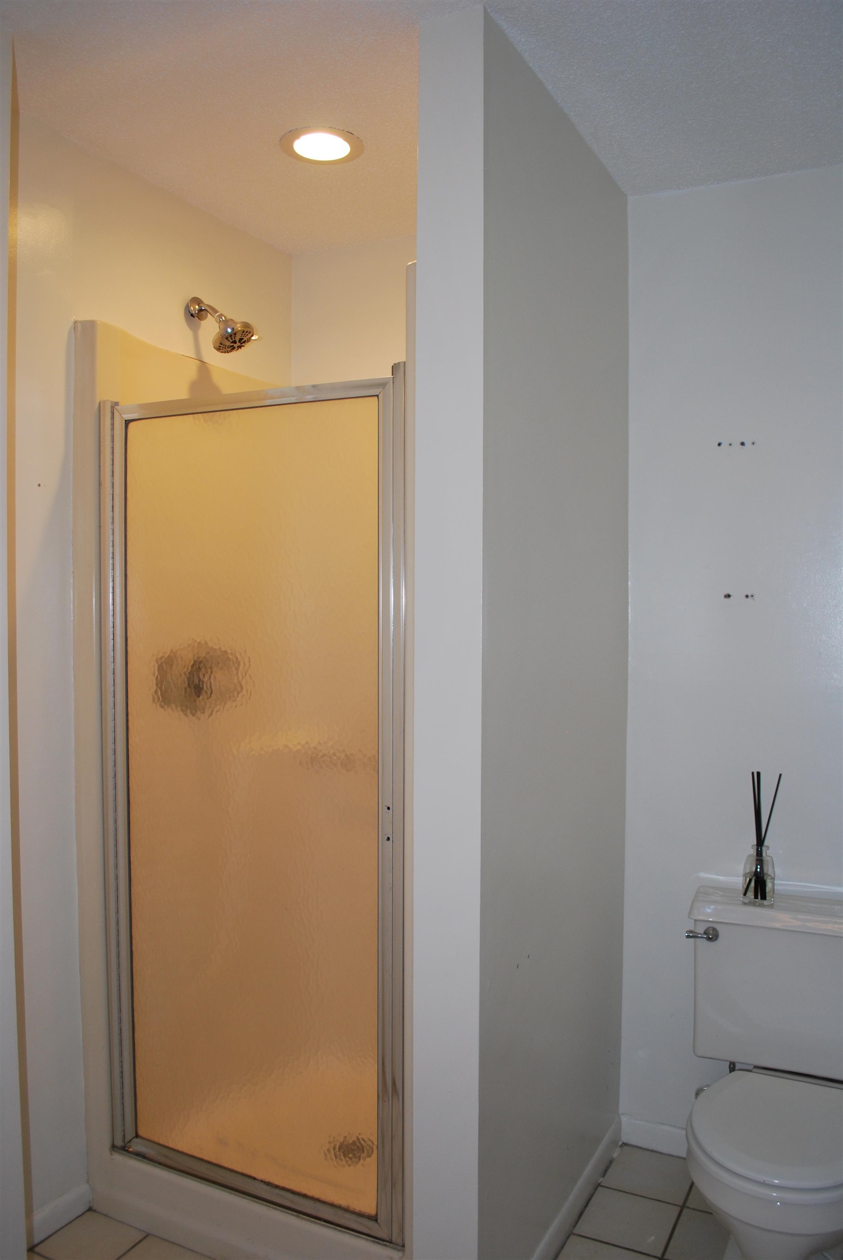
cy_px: 630
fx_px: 946
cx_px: 422
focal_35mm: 27
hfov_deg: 48.0
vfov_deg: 67.3
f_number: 3.5
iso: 200
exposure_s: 1/60
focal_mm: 18
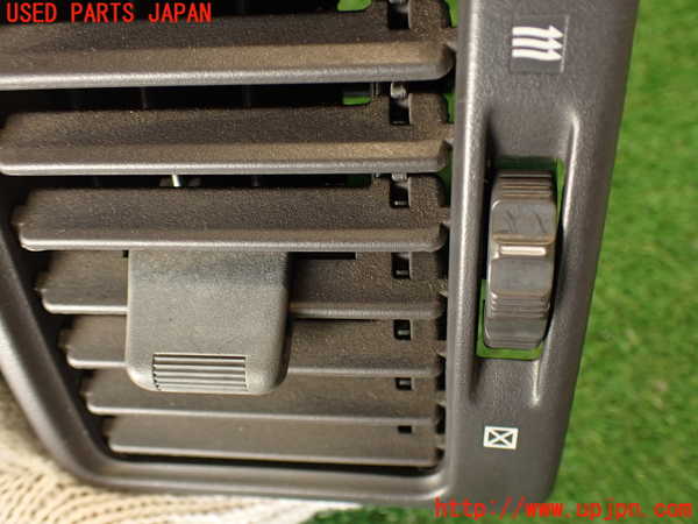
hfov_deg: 56.8
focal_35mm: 32
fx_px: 645
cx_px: 349
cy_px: 262
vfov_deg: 44.2
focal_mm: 5.79
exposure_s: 1/30
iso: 250
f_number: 2.4
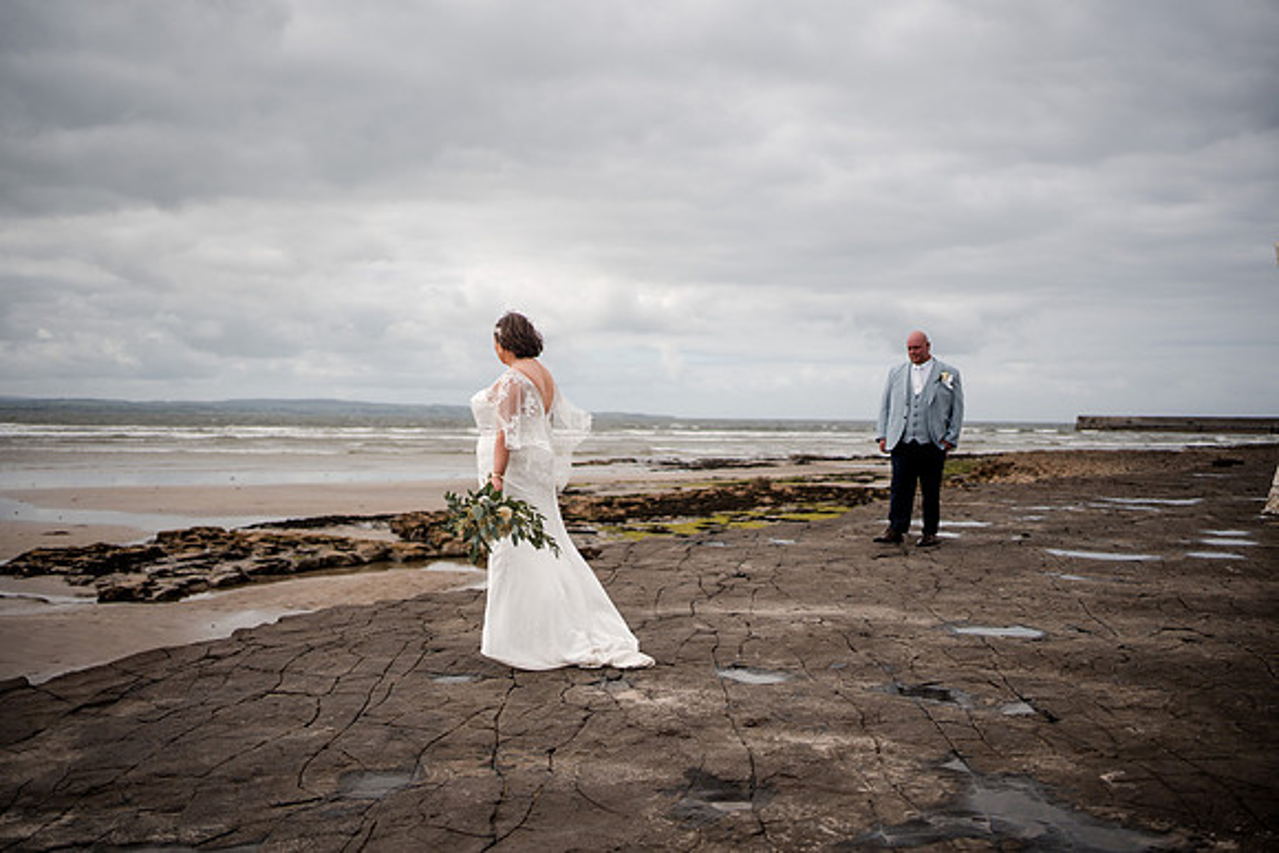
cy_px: 426
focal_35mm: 35
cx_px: 640
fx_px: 1244
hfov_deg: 54.4
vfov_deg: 37.9
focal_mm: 35
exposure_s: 1/8000
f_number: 1.8
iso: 100
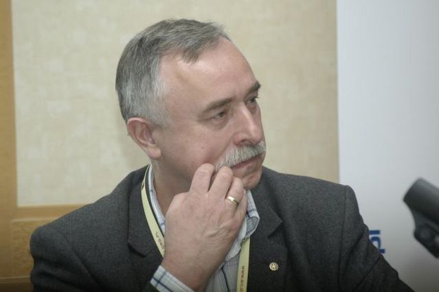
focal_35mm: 202
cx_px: 220
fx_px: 2467
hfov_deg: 10.2
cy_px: 146
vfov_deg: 6.8
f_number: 6.3
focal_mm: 135
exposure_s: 1/50
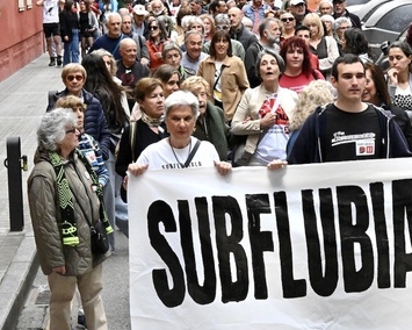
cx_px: 311
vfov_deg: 13.4
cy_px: 114
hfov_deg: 16.6
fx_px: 1402
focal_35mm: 115
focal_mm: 60
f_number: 20
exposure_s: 1/250
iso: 10000
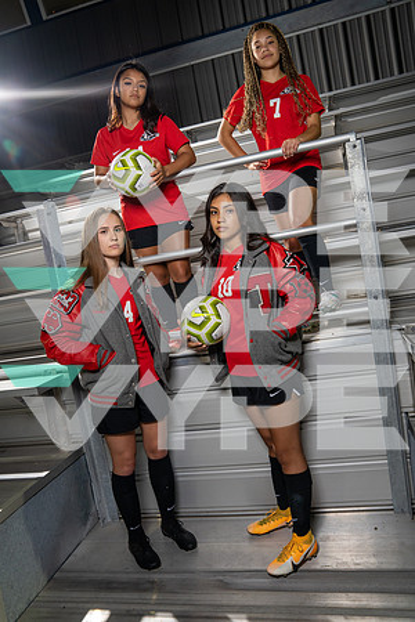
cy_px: 311
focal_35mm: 27
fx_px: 467
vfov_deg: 67.4
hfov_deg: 47.9
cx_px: 208
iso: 800
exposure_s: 1/250
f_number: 8
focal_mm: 27
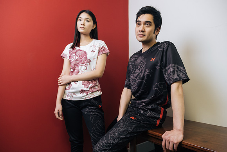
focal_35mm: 25
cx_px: 114
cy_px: 76
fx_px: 155
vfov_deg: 52.2
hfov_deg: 72.6
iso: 1000
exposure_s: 1/125
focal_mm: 16
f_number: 3.2
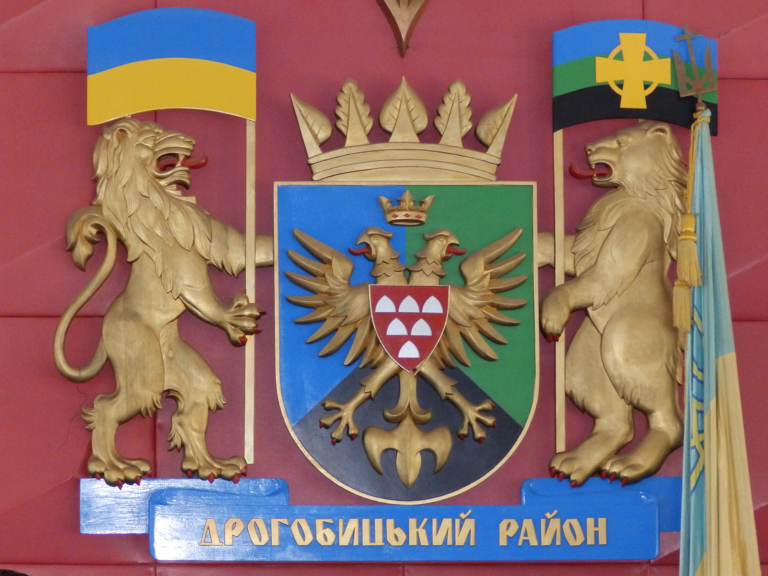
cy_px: 288
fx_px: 3528
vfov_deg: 9.3
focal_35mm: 159
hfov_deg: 12.4
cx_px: 384
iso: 1000
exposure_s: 1/80
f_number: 5.3
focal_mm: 28.5
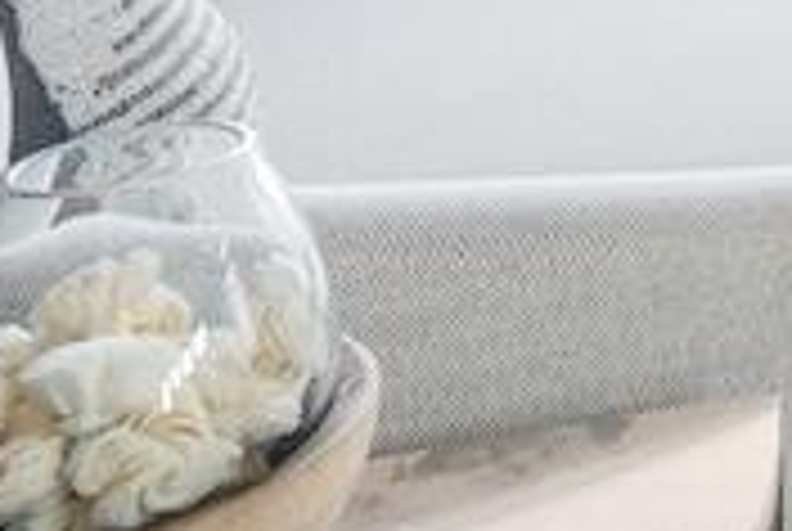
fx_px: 2360
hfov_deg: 14.2
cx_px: 1804
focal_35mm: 107
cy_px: -882
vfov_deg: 10.4
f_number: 4
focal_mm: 10.5
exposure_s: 1/160
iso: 800
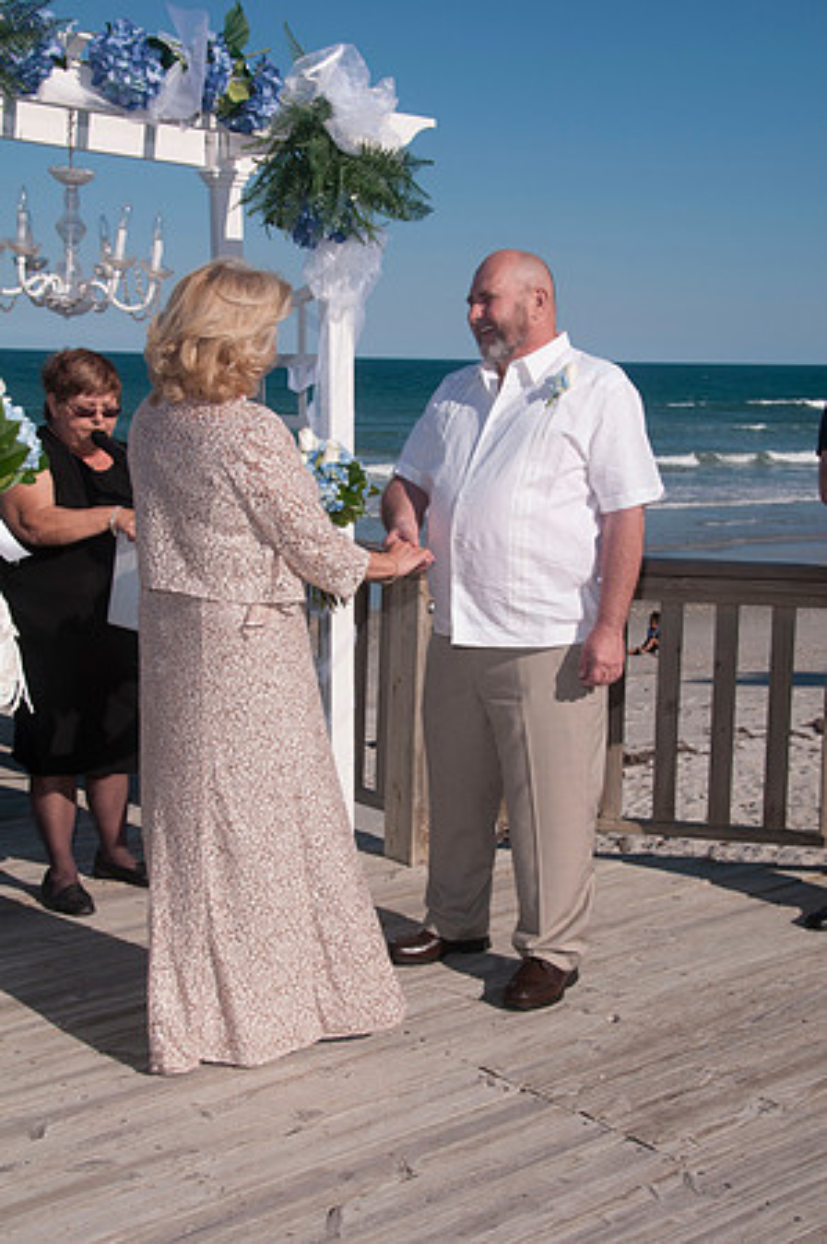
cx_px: 414
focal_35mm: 48
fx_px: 1658
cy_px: 622
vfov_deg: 41.2
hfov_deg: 28.0
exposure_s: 1/250
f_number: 14
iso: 100
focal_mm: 32
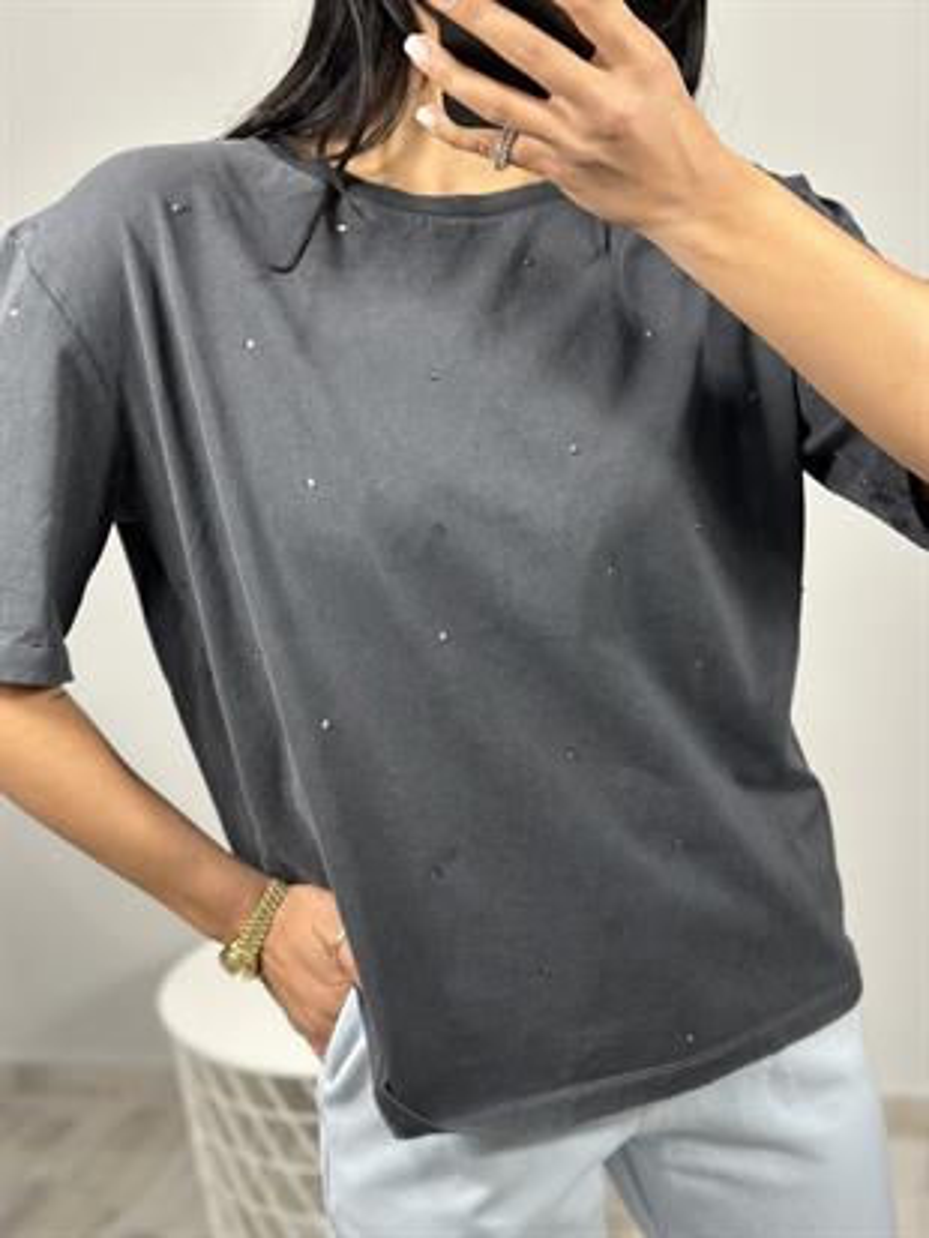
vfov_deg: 39.6
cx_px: 464
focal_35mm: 48
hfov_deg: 30.3
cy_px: 619
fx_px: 1717
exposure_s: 1/50
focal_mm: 6.86
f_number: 1.78
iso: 100
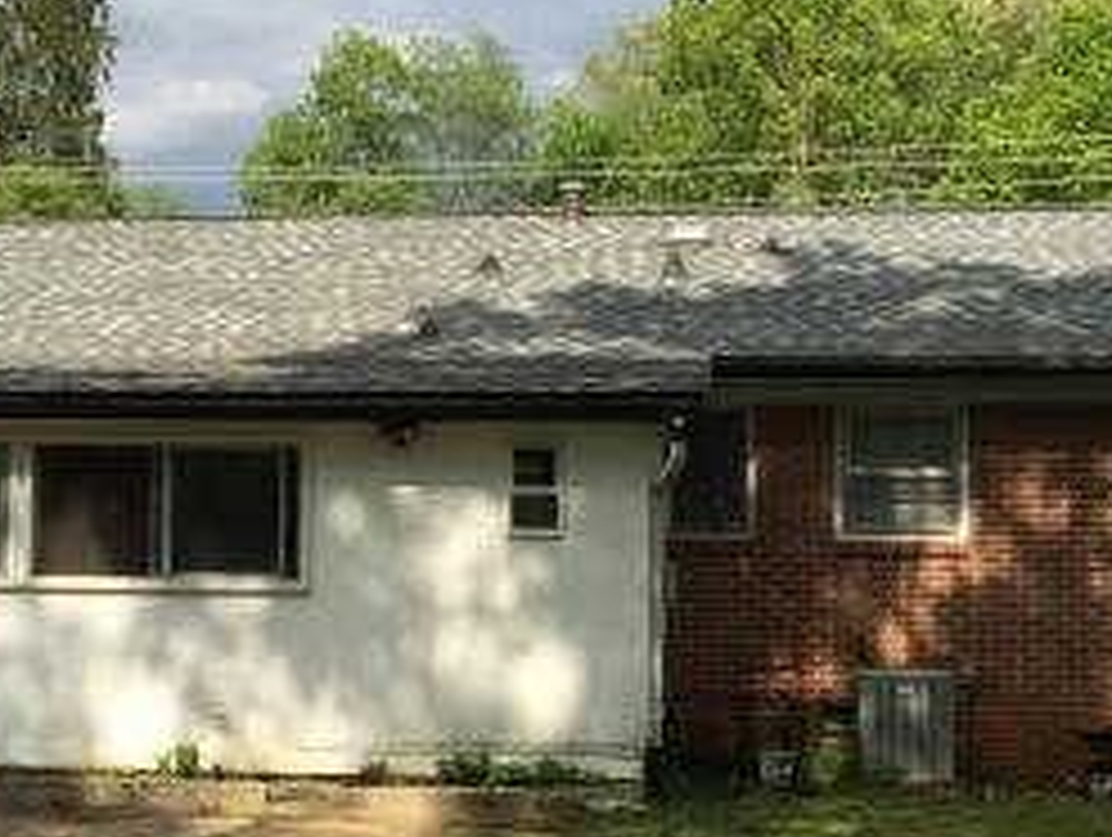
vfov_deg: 21.7
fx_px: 2188
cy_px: 450
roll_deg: -1.1
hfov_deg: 28.5
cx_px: 450
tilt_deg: +2.8
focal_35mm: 68
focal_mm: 4.15
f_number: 2.2
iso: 32
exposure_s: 1/1522
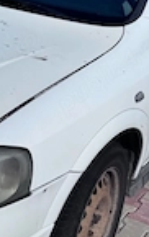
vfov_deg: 29.2
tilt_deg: -19.6
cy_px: 92
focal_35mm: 70
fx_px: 453
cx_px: 144
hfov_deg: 18.2
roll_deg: -9.7
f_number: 1.78
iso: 80
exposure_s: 1/12346
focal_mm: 6.76
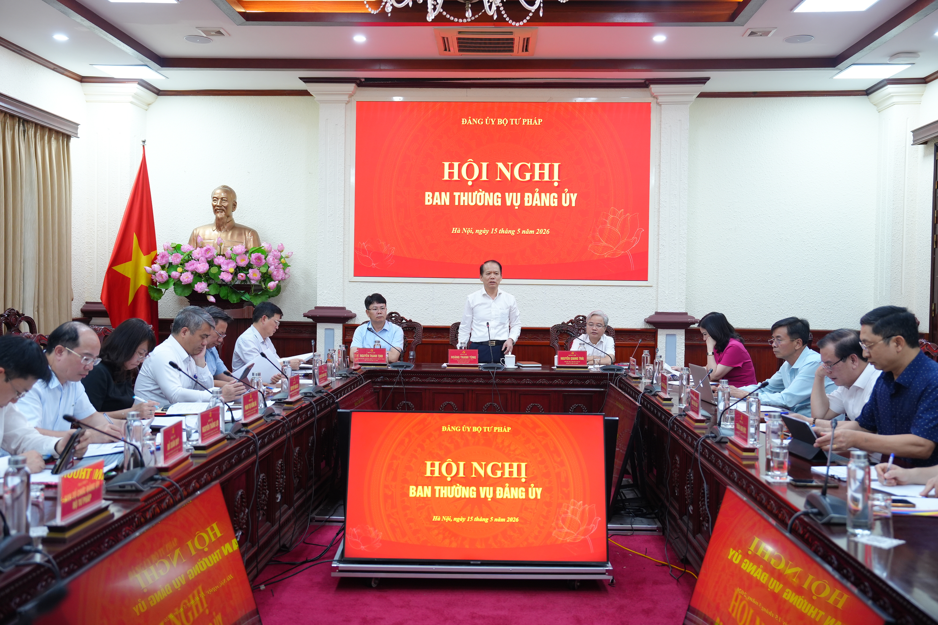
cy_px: 312
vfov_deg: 38.9
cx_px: 469
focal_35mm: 34
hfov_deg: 55.8
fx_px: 886
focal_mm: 34
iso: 800
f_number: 2.8
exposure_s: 1/125
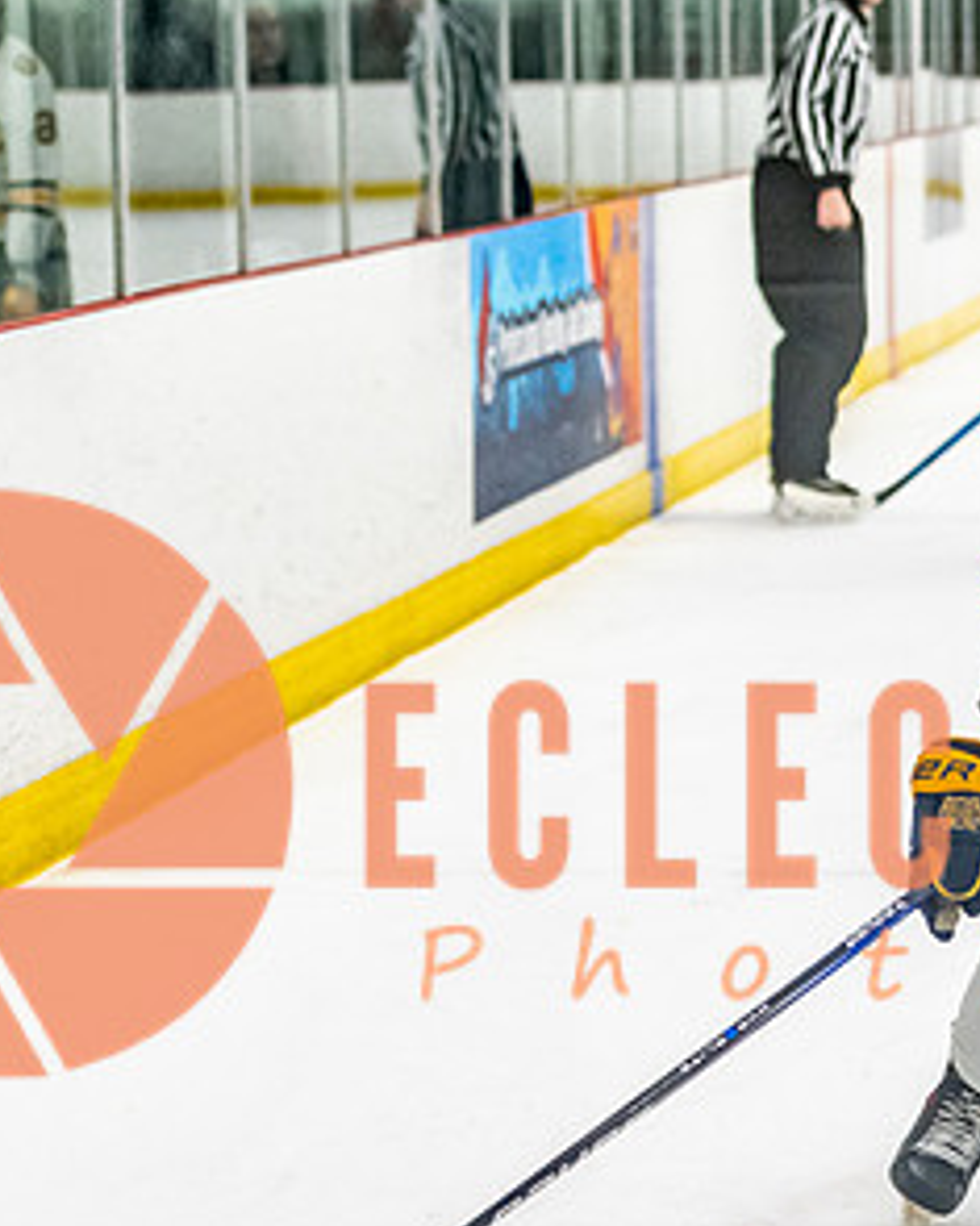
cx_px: 1224
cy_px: 848
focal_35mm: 183
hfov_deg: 8.3
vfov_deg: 10.5
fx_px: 6638
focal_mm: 75
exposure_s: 1/800
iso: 3200
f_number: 2.8
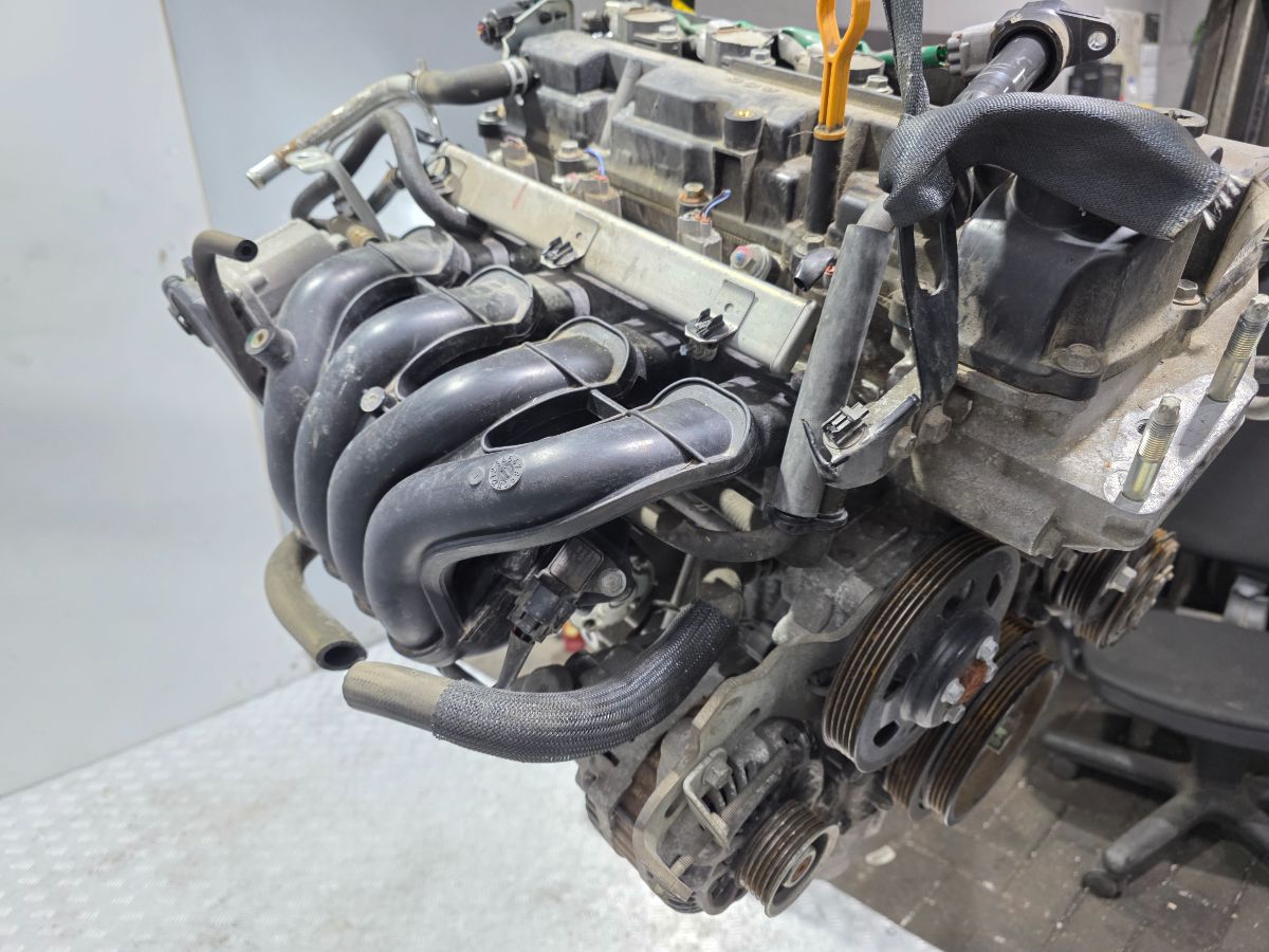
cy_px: 476
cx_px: 634
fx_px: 843
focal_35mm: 23
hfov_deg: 73.9
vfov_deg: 58.9
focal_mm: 6.3
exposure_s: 1/100
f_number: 1.7
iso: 400
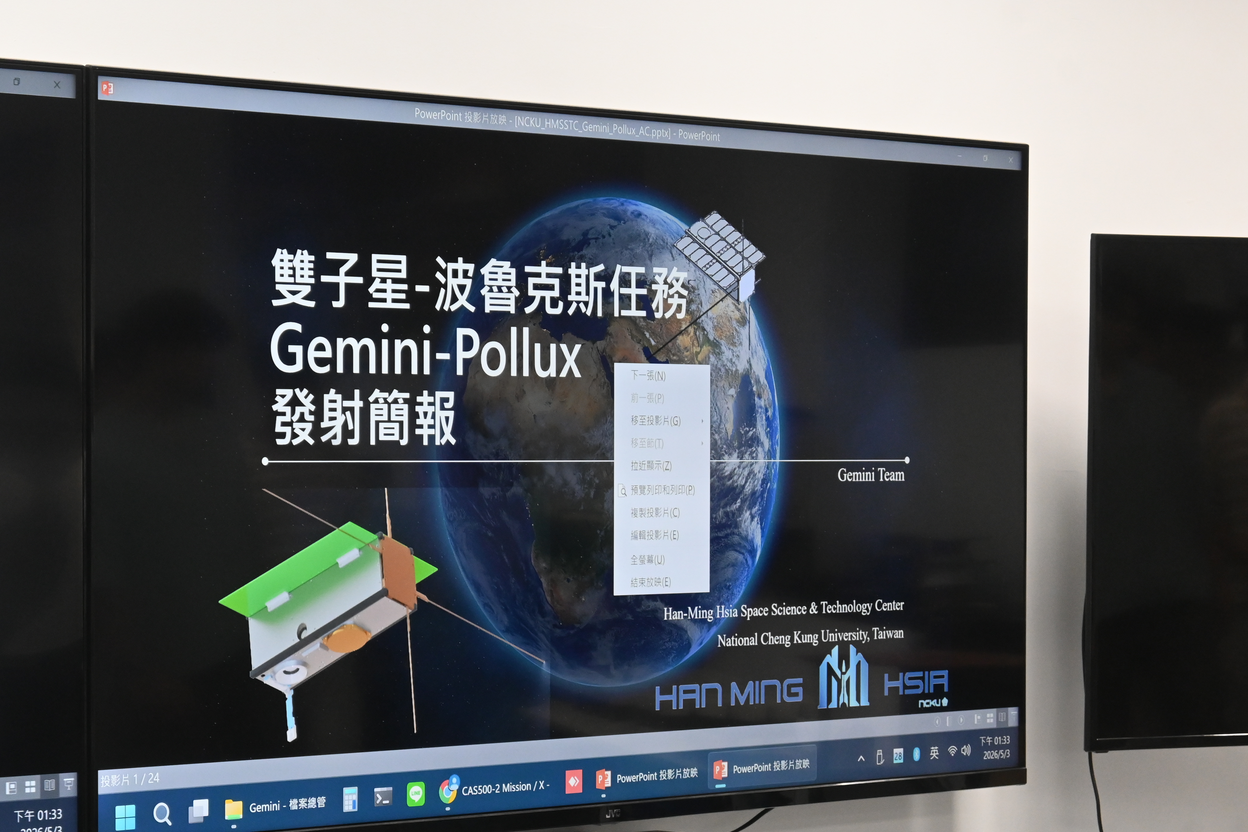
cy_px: 483
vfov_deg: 13.8
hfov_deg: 20.6
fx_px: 3432
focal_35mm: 99
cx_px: 536
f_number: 6.3
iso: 1600
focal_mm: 50
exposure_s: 1/80
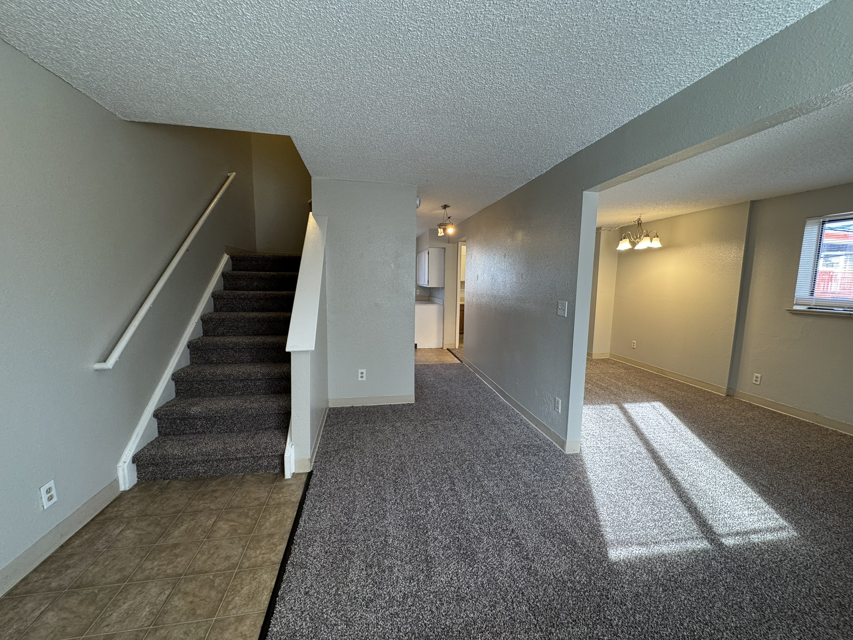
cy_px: 320
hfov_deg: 102.1
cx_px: 426
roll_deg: -0.1
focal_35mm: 14
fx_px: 345
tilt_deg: -6.7
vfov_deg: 85.7
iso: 160
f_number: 2.2
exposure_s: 1/120
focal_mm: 2.22
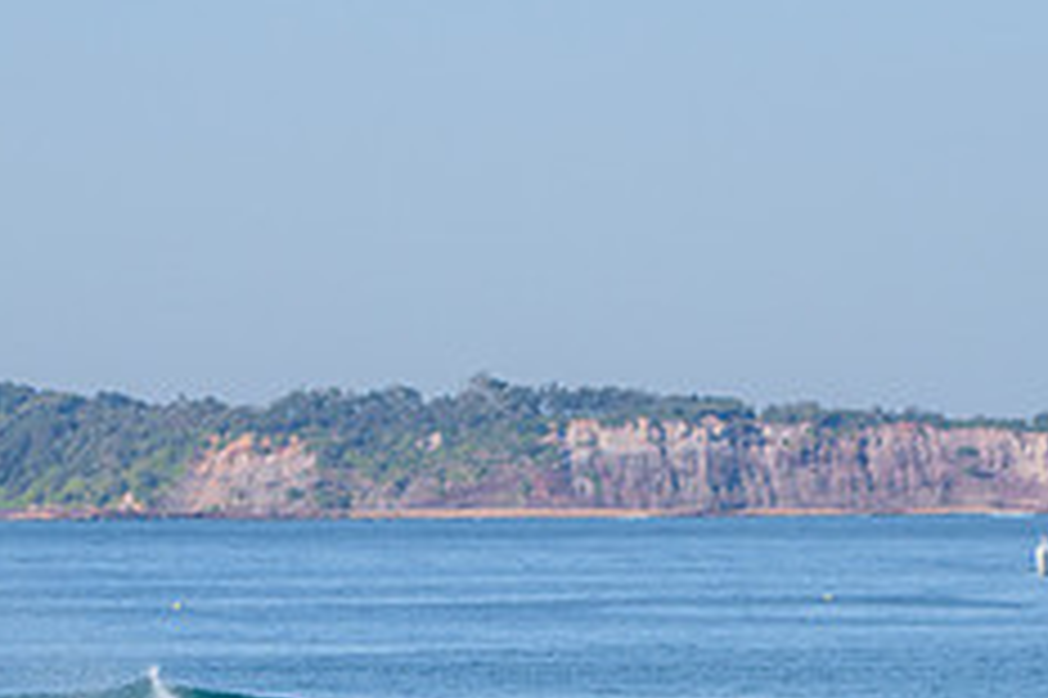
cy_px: 817
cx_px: 382
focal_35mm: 498
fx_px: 14487
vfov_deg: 2.8
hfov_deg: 4.1
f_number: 5.6
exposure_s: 1/2500
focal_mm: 200
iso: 220
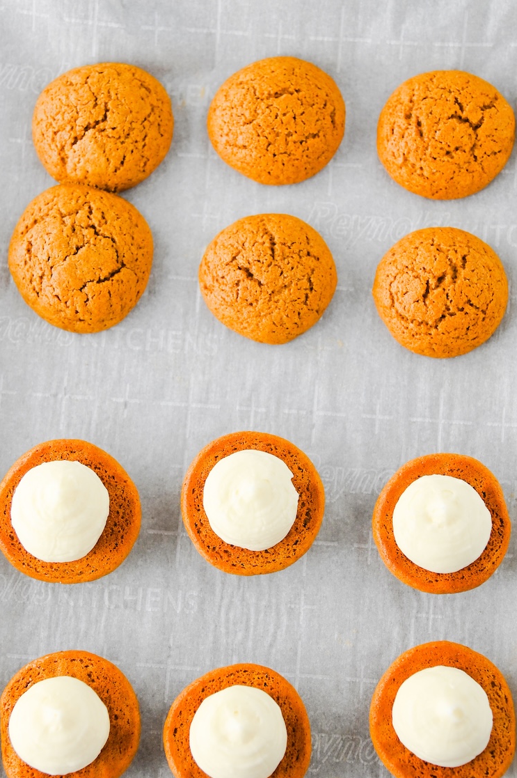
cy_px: 437
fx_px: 1812
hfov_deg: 16.2
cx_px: 249
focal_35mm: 84
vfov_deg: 24.2
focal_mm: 52
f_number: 4
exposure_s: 1/125
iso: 320
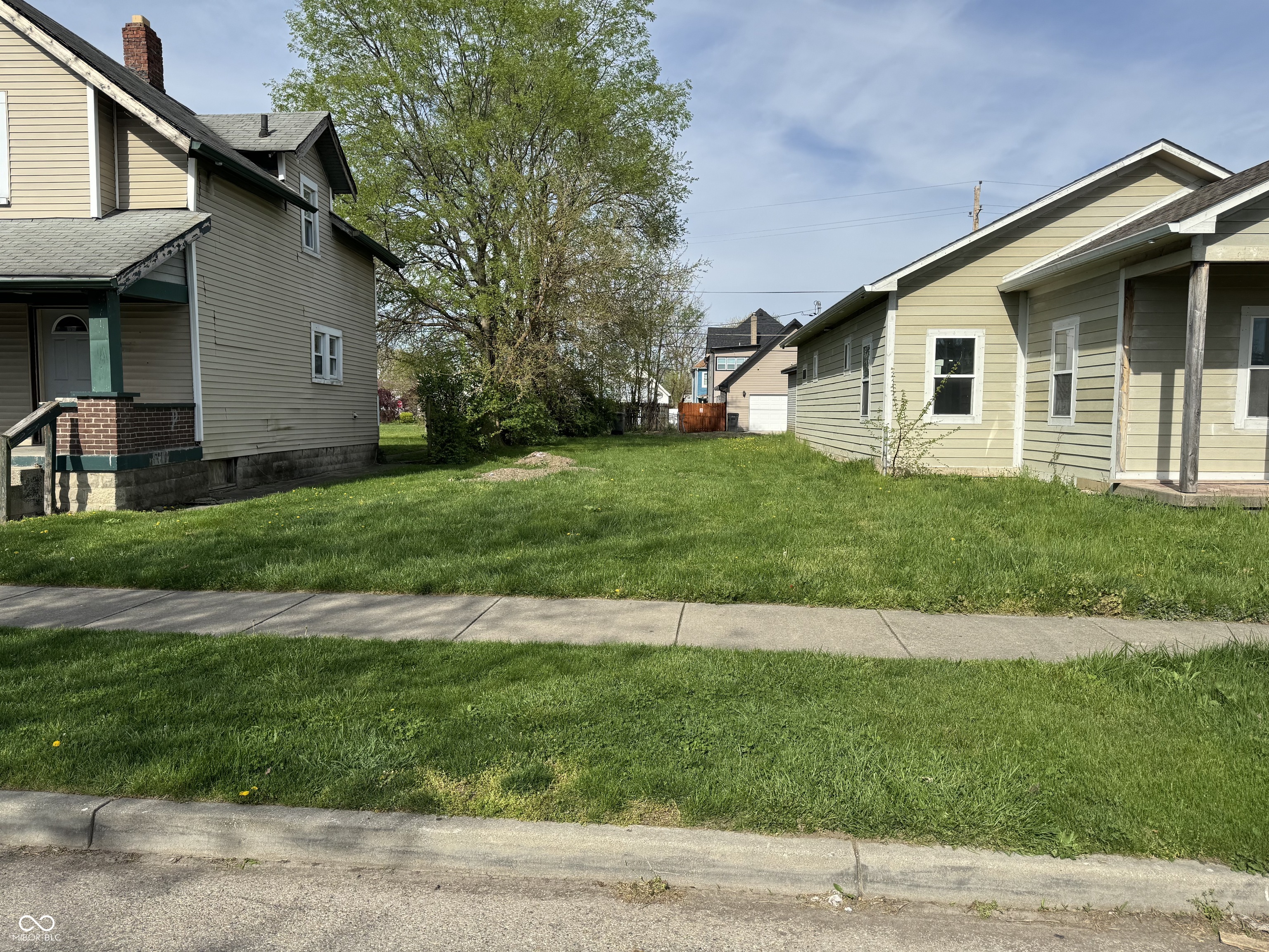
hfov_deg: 71.6
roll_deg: -0.9
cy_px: 476
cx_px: 634
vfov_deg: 56.8
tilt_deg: -5.3
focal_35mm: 24
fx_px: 880
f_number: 1.78
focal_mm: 6.86
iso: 80
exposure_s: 1/4608
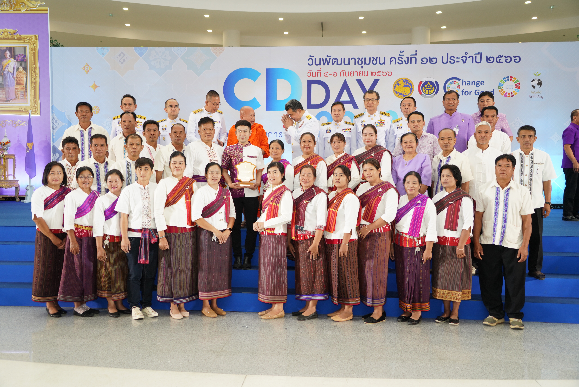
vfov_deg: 41.1
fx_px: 515
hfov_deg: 58.7
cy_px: 194
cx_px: 290
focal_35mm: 32
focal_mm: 32
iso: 500
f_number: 4
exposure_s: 1/125
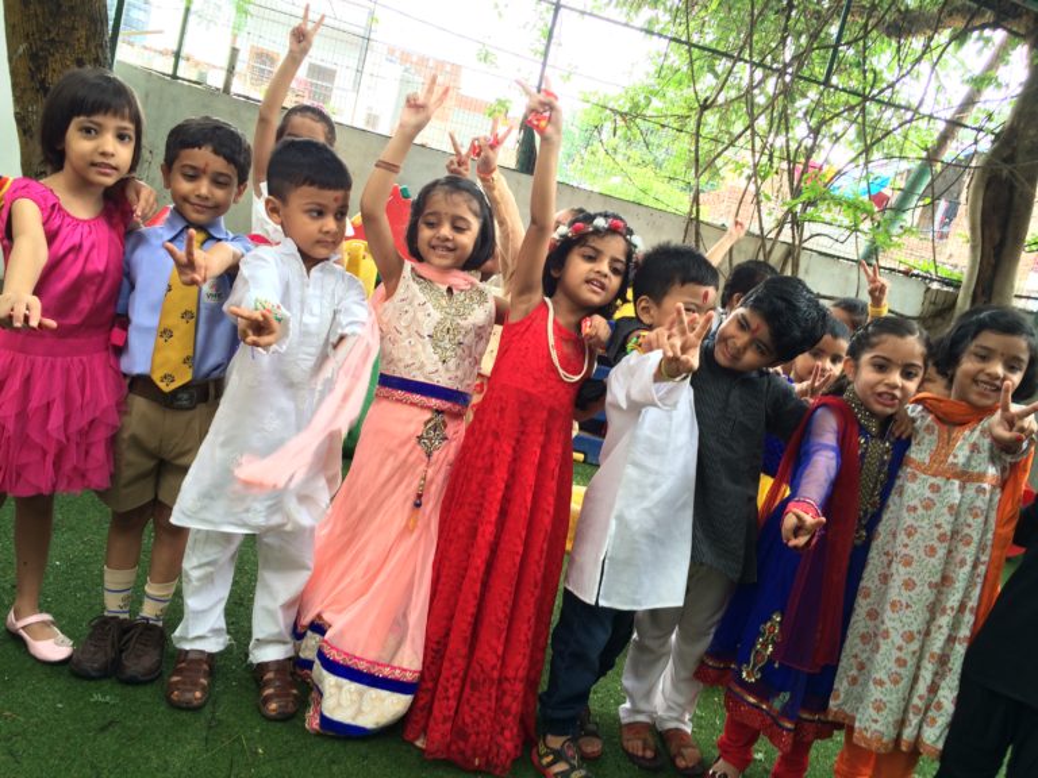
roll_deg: -13.6
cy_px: 389
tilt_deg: -8.8
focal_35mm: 29
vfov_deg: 48.2
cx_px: 519
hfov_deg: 61.7
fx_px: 870
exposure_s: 1/33
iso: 40
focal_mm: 4.15
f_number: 2.2
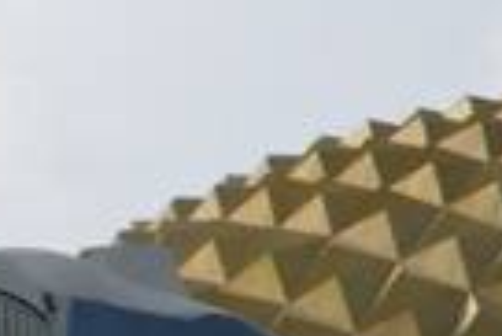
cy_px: 258
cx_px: 1189
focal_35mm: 190
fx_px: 2652
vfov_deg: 7.2
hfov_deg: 9.6
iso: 200
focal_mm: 18
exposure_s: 1/750
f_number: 8
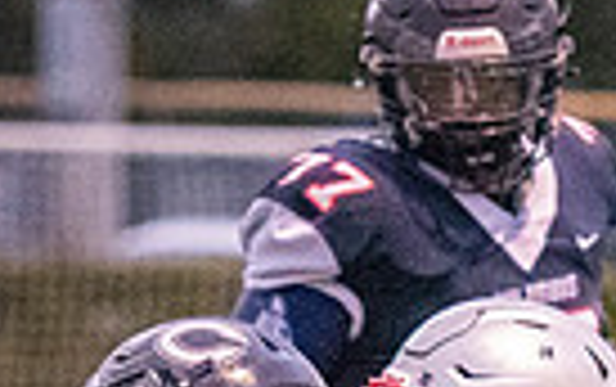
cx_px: 406
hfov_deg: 2.3
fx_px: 15397
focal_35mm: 916
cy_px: 986
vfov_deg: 1.4
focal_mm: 122
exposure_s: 1/2500
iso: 18000
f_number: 2.8
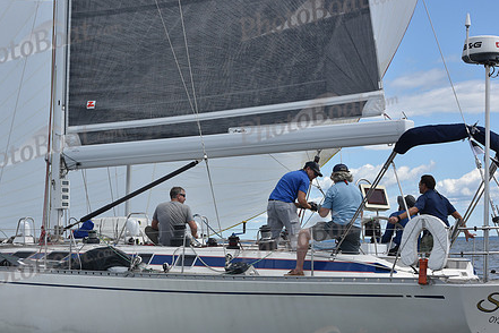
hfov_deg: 22.1
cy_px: 191
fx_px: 1275
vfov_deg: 14.9
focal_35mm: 92
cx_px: 181
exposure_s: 1/800
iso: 250
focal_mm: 70
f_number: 9
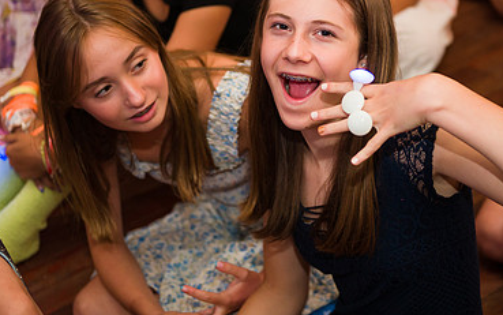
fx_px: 1097
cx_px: 316
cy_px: 78
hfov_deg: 25.7
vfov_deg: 16.2
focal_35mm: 80
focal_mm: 50
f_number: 3.2
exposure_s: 1/125
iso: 1250
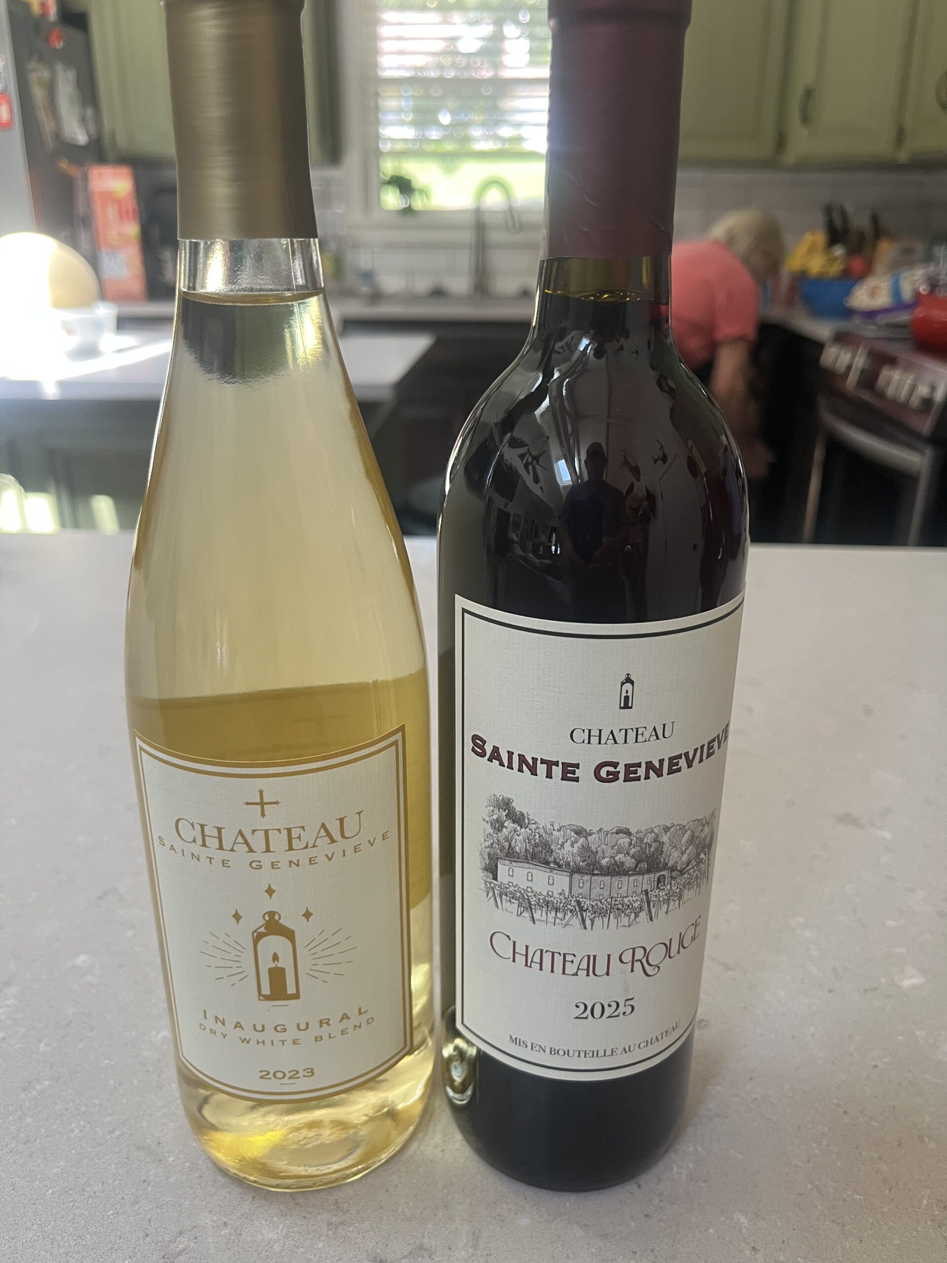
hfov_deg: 53.1
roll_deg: +0.1
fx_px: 948
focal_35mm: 26
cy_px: 632
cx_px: 474
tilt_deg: -23.3
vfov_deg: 67.3
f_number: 1.6
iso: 125
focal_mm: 5.1
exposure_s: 1/99
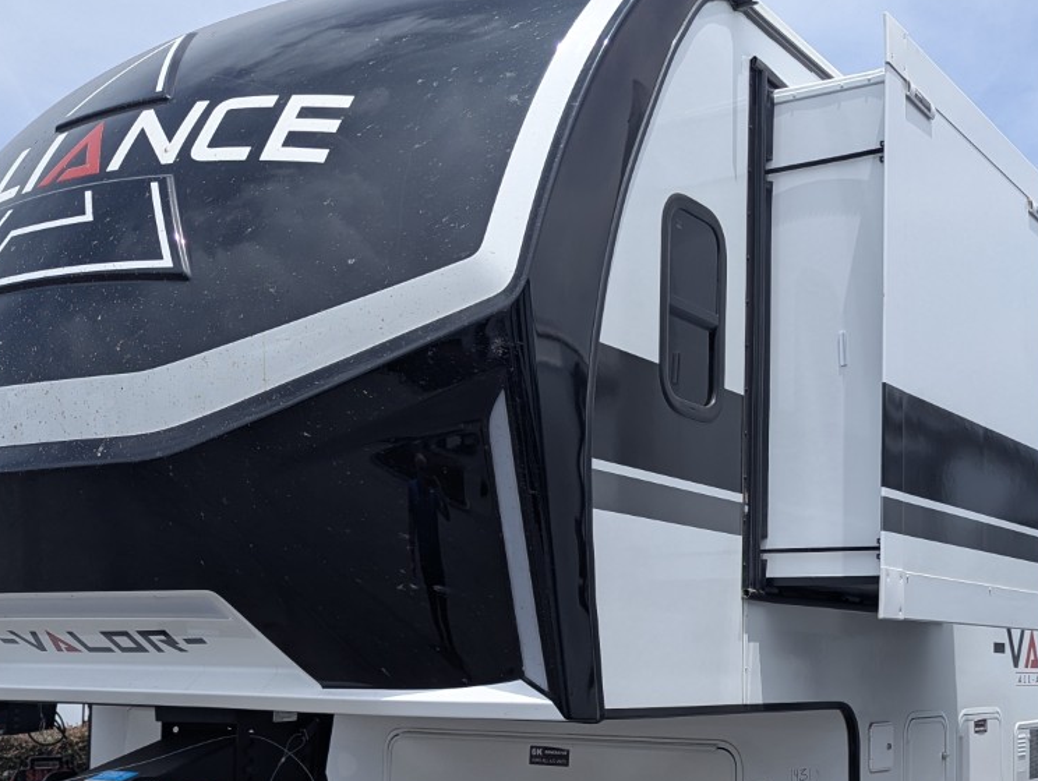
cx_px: 732
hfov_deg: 41.2
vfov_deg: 31.6
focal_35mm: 45
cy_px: 594
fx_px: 1351
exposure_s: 1/2762
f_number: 1.85
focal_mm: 6.81
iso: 49
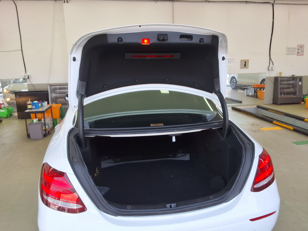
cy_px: 116
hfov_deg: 63.4
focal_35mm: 28
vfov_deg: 49.7
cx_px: 154
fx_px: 249
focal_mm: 2.91
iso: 32
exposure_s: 1/238
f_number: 1.9
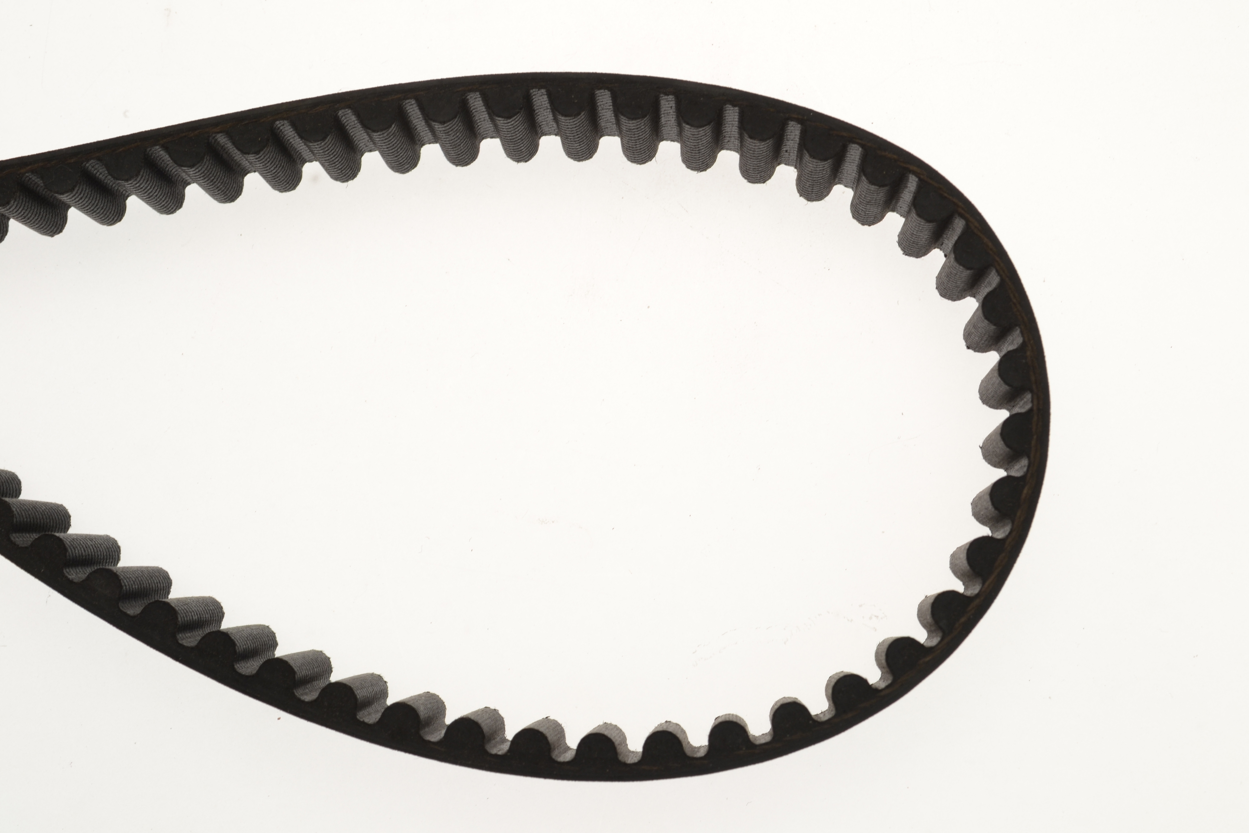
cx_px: 624
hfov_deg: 35.1
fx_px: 1977
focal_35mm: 57
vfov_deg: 23.8
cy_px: 416
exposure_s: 1/10
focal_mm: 38
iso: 200
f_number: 11
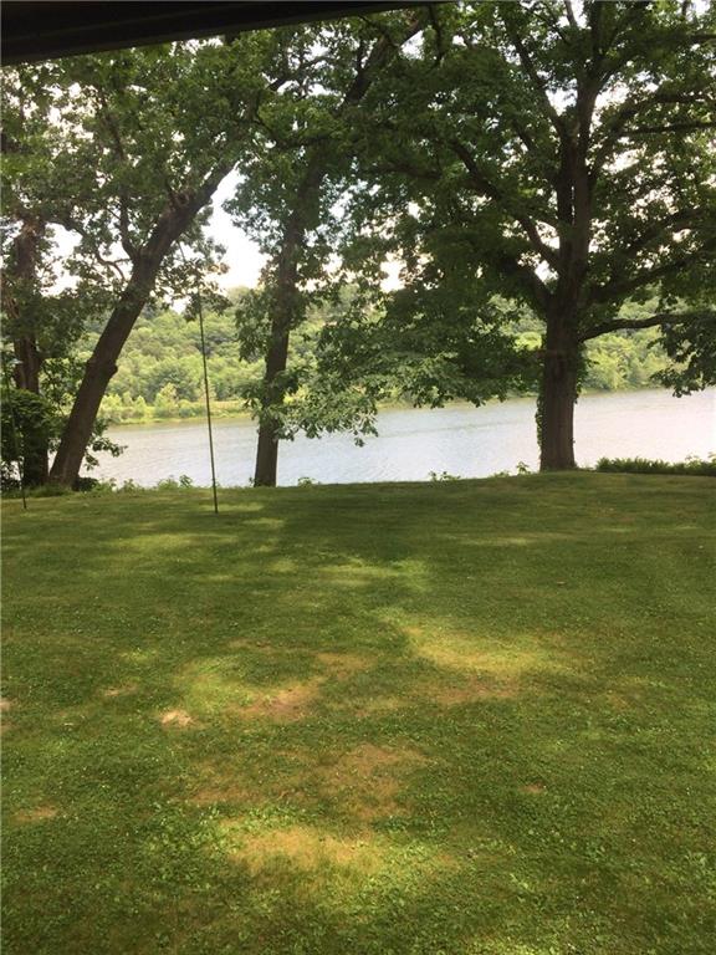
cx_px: 358
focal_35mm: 29
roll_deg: +4.4
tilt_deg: -7.0
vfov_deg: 61.7
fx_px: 800
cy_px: 478
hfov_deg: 48.2
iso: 32
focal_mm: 4.15
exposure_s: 1/308
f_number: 2.2
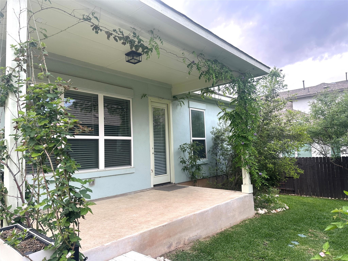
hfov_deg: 71.6
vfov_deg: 56.8
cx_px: 174
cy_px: 130
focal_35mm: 24
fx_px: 241
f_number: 1.78
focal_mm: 6.86
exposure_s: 1/197
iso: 80
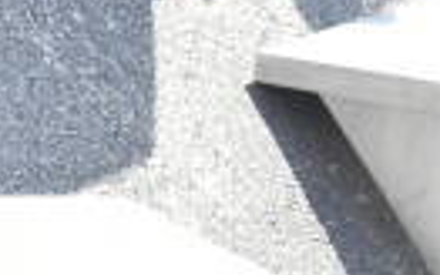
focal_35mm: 163
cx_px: -537
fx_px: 1960
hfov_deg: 11.2
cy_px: 475
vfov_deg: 7.8
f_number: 9
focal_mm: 23
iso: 1600
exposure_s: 1/320
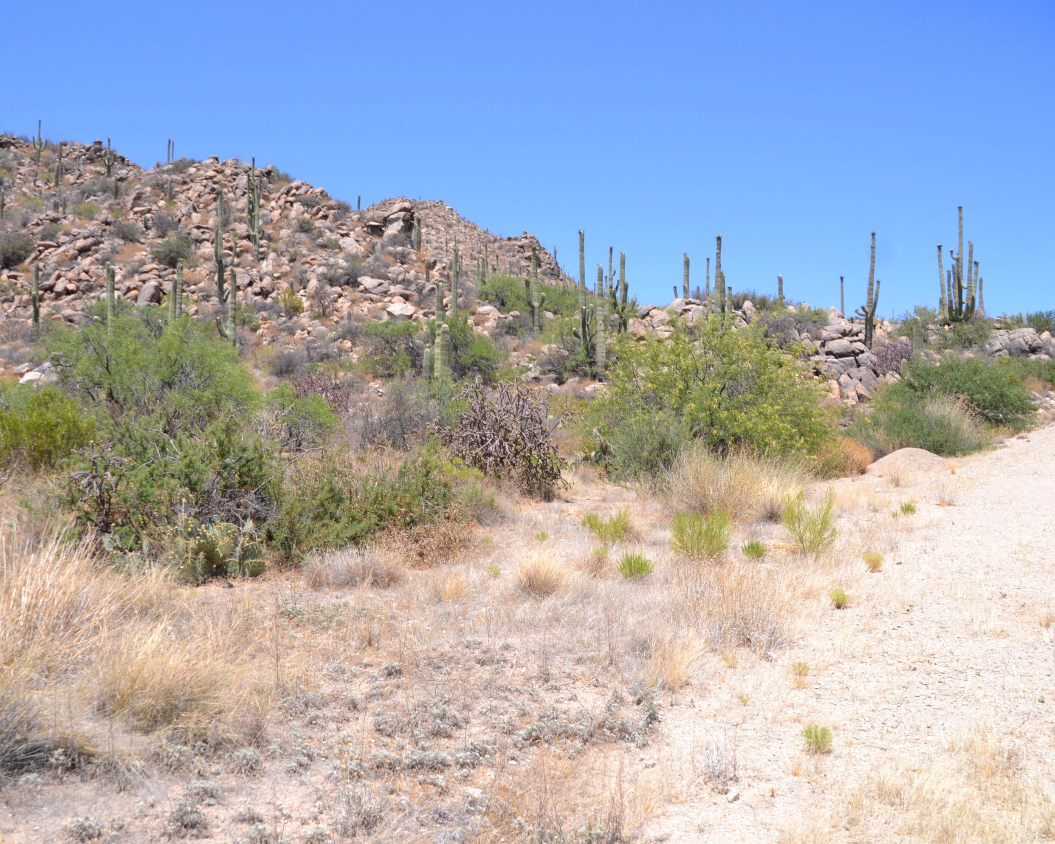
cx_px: 421
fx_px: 1062
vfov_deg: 43.4
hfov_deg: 52.5
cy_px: 421
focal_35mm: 34
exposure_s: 1/250
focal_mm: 20
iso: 100
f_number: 8
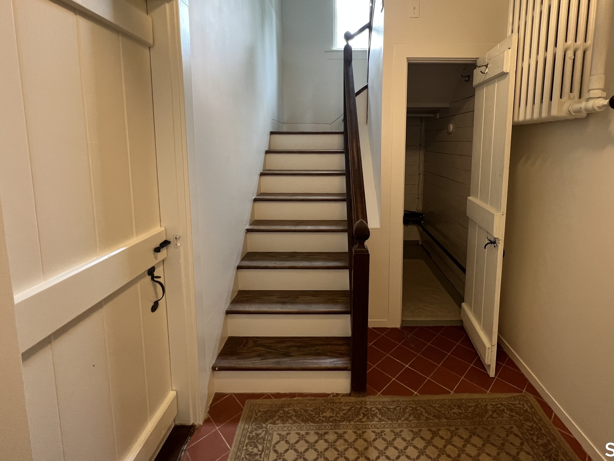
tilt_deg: -6.8
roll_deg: +0.2
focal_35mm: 16
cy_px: 179
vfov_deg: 77.0
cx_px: 340
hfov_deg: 94.1
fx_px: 284
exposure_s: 1/60
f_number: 1.8
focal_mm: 1.57
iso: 200
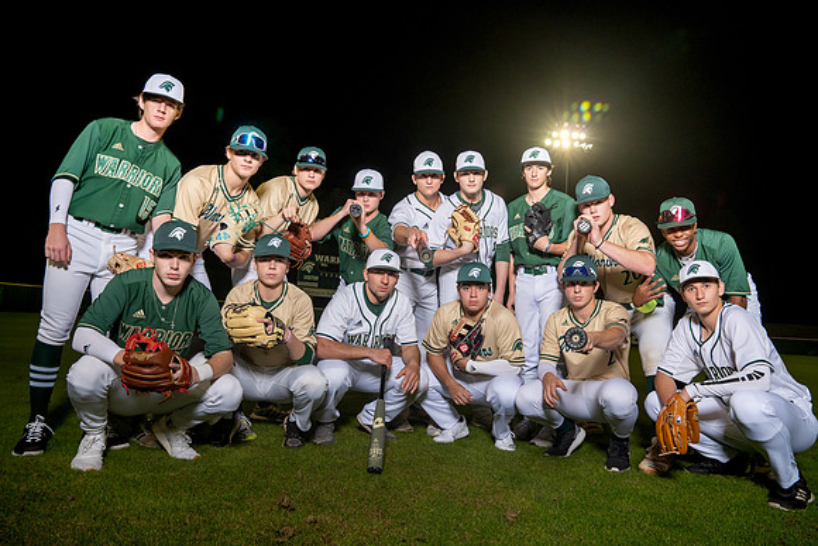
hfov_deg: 73.7
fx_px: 545
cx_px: 409
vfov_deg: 53.2
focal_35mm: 24
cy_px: 273
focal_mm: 24
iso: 1250
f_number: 8
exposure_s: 1/160
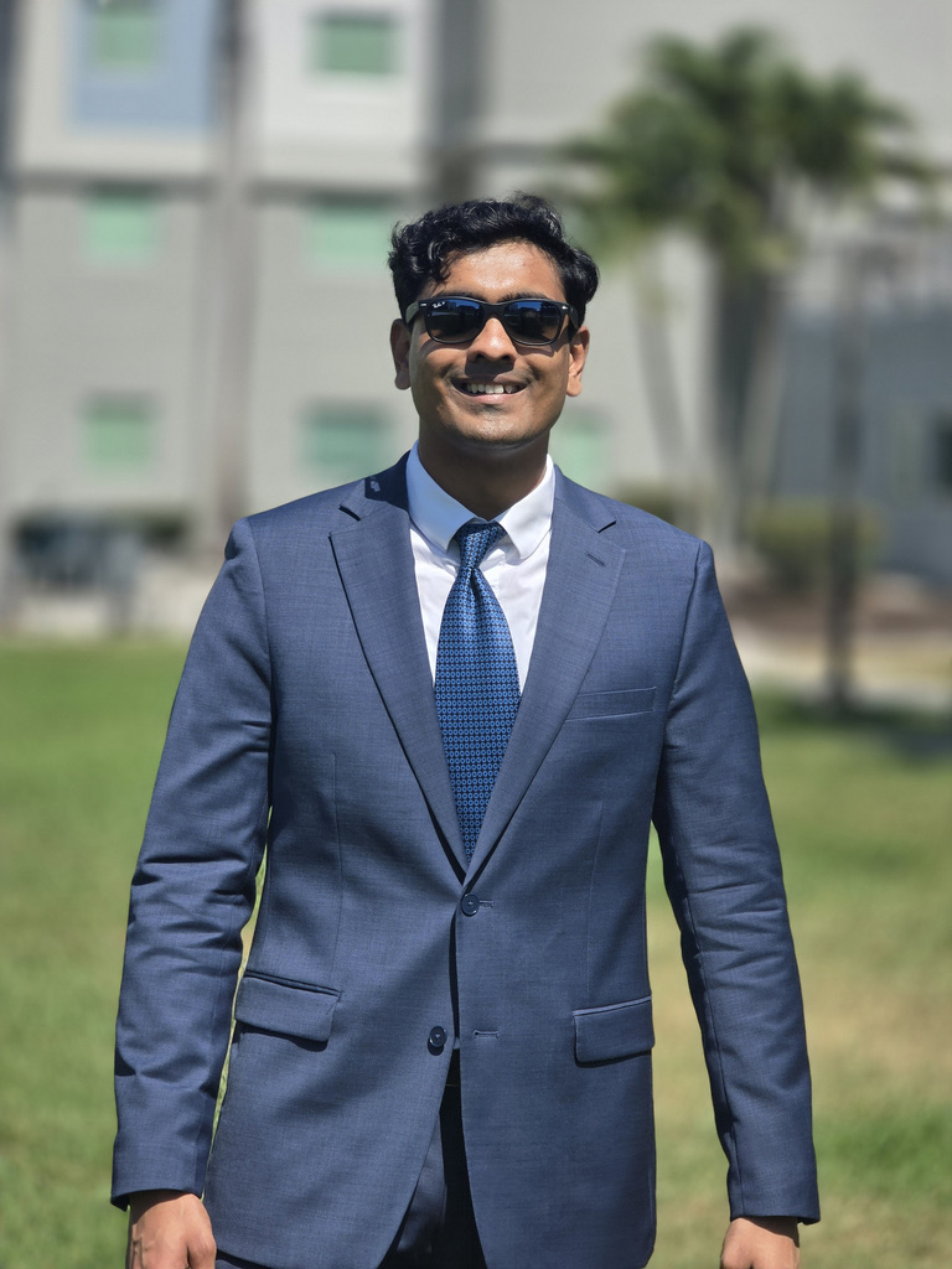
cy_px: 634
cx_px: 476
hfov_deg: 12.9
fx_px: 4217
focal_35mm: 115
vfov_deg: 17.1
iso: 64
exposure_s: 1/1222
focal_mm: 18.6
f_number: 3.4
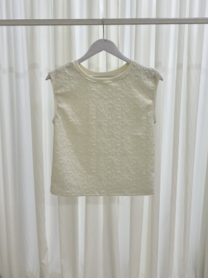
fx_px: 281
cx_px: 102
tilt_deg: -8.6
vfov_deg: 52.2
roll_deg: +0.5
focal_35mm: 35
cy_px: 109
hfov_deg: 40.7
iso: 100
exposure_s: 1/100
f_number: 1.5
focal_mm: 5.7
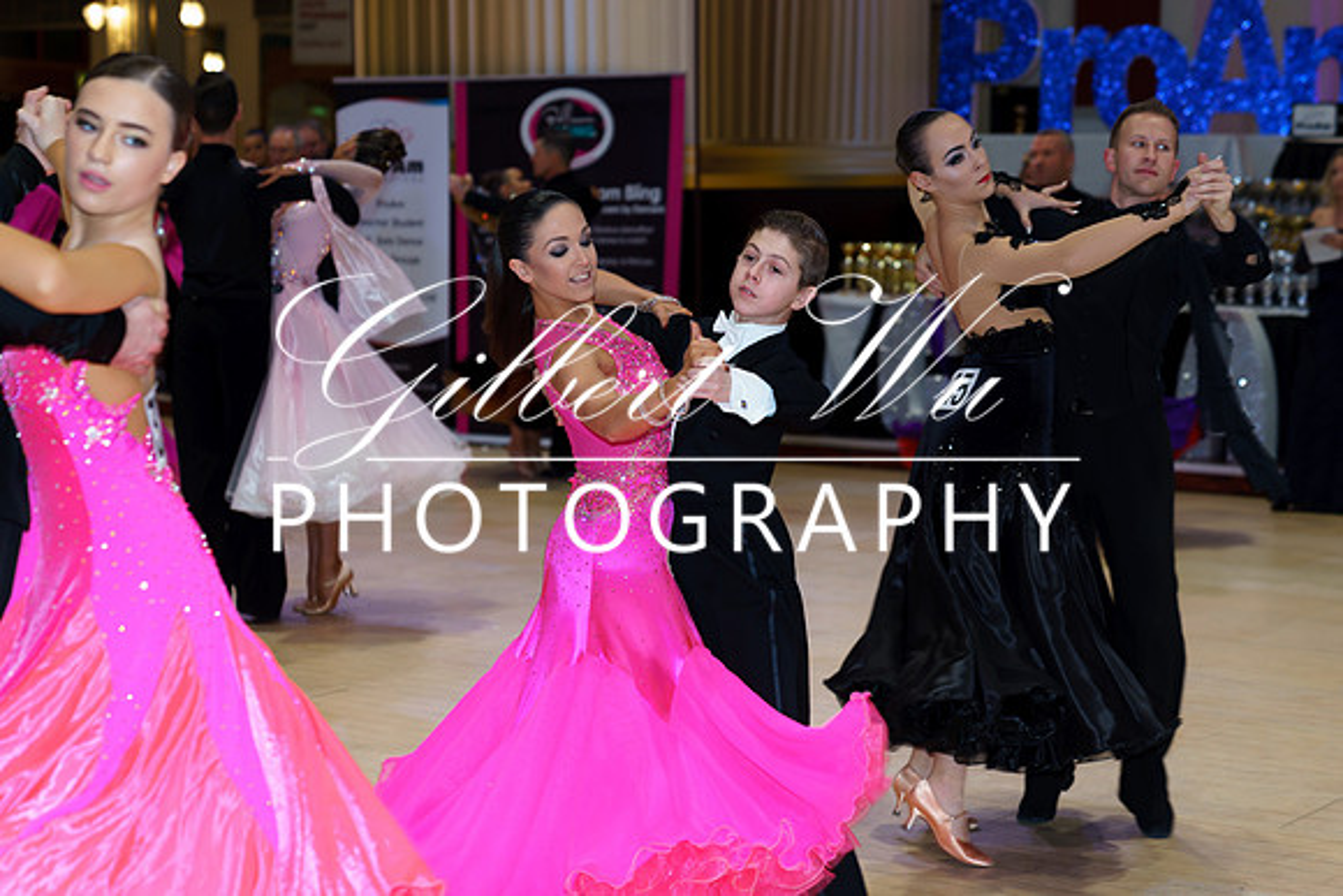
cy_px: 465
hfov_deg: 26.8
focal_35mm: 75
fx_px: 2813
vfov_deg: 18.1
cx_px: 713
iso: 400
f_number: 2.8
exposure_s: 1/160
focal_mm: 70
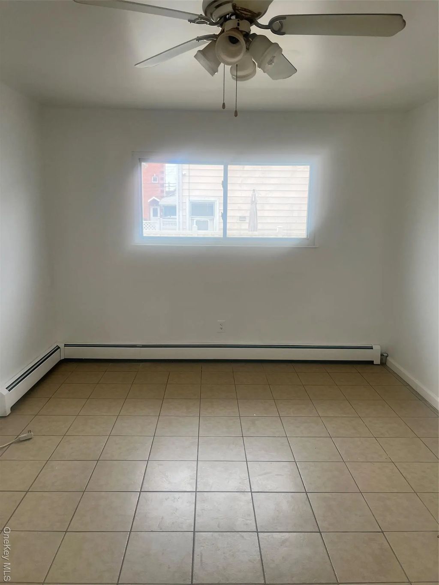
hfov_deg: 53.1
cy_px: 292
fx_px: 440
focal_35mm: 26
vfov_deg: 67.3
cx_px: 220
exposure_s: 1/152
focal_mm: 5.7
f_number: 1.5
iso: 64
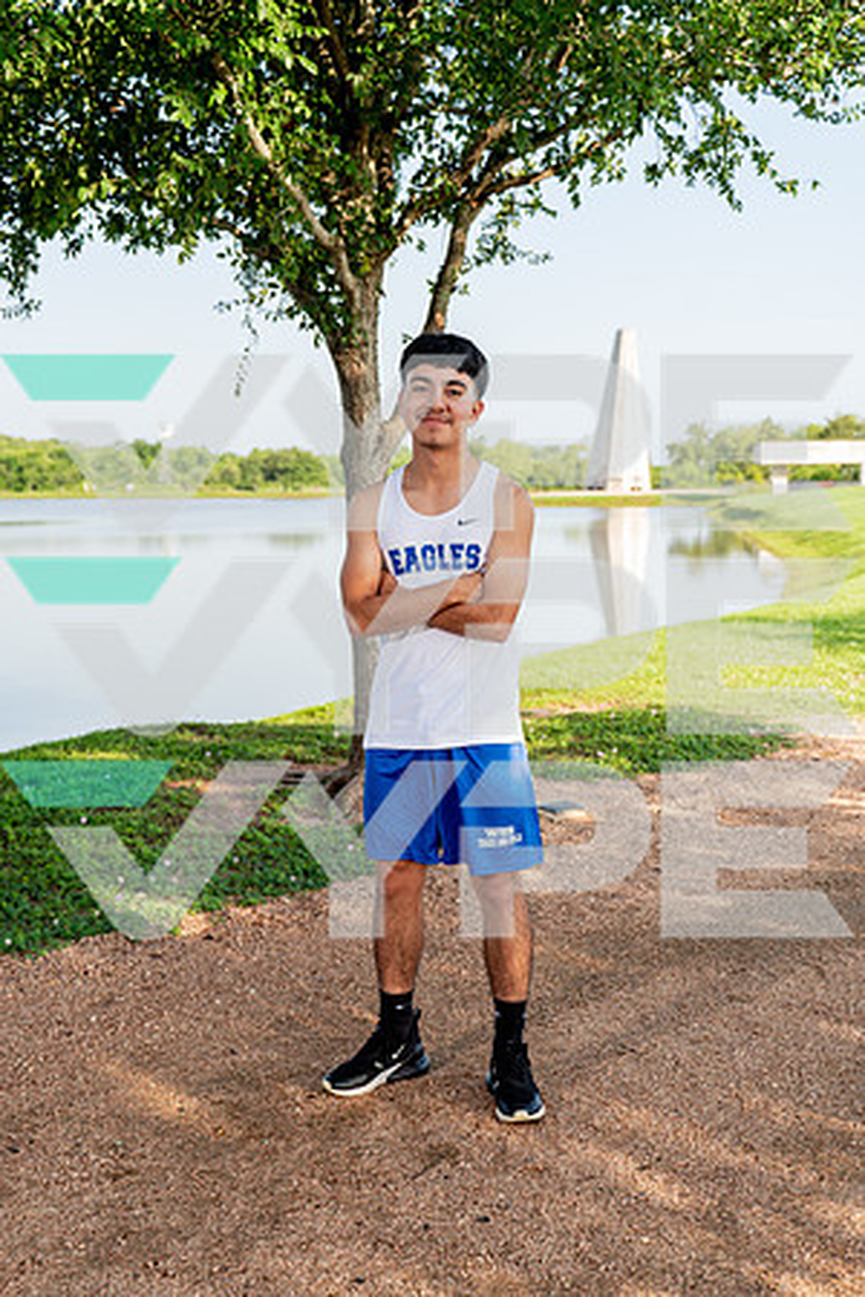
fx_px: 1586
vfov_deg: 44.5
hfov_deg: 30.5
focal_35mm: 44
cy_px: 648
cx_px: 432
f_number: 4
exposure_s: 1/250
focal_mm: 44
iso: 100
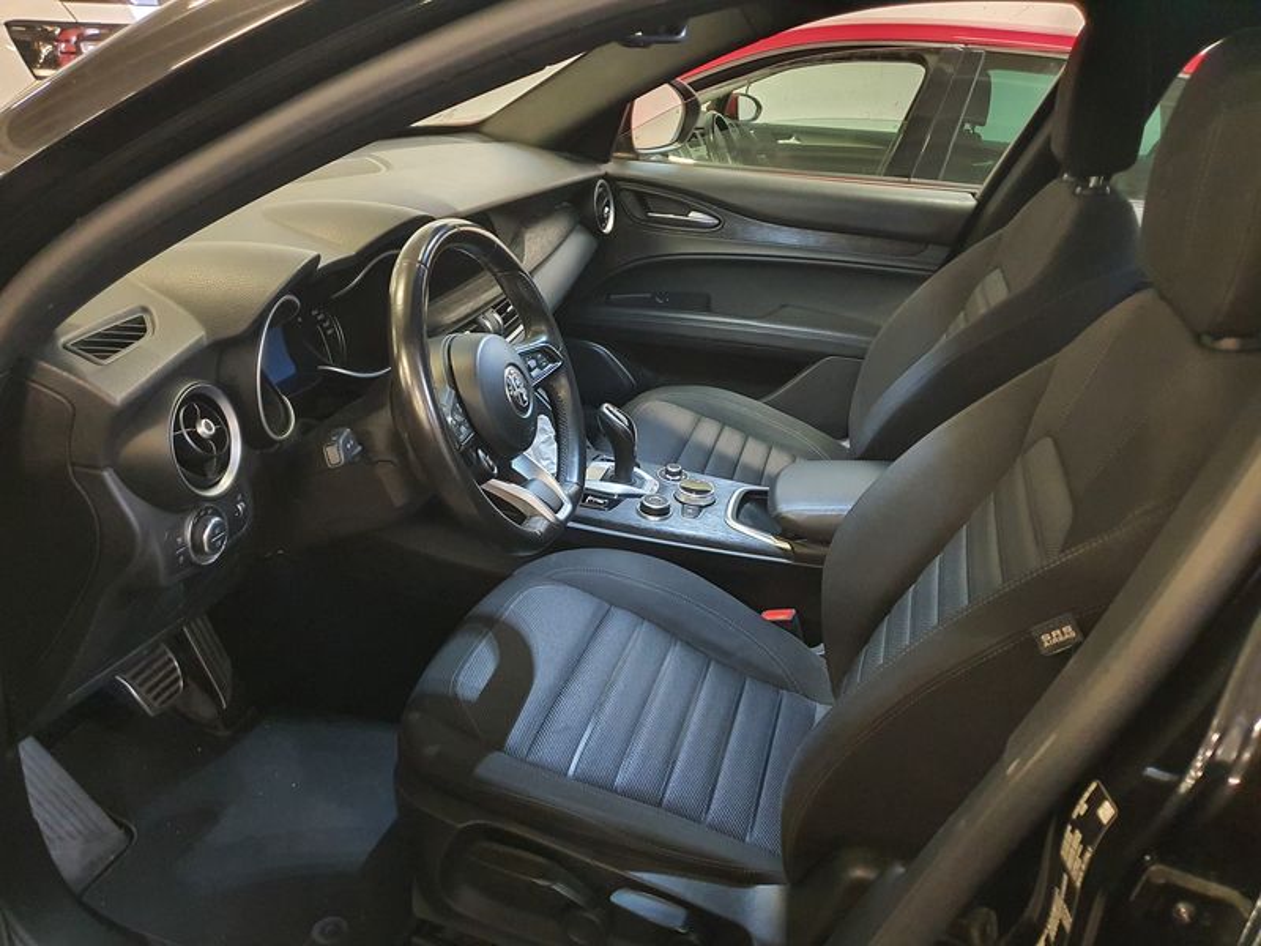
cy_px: 473
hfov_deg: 67.3
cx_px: 630
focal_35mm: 26
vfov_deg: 53.1
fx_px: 947
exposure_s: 1/17
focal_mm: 4.3
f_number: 1.5
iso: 640
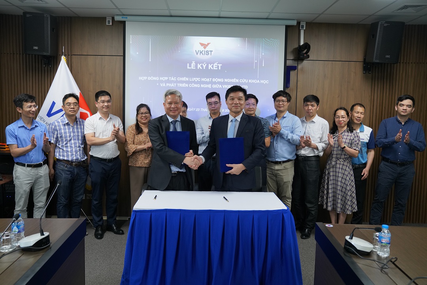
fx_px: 356
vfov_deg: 43.6
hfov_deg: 61.9
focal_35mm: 30
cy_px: 142
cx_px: 214
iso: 1600
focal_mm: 30
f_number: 4
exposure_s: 1/160
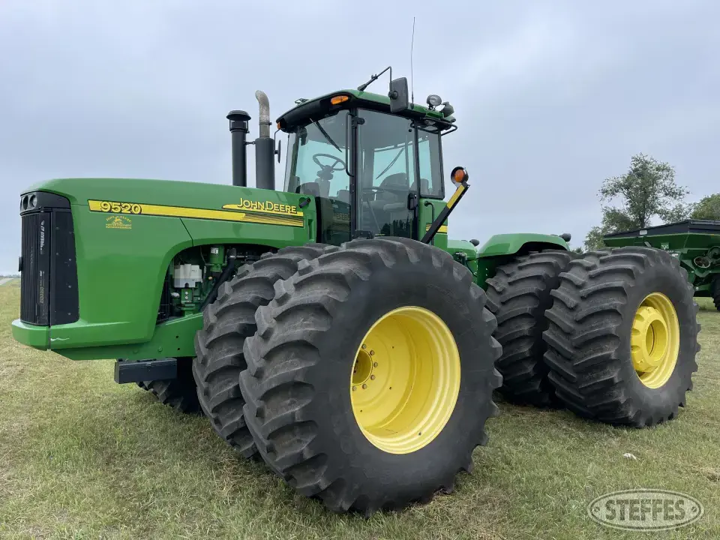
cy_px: 270
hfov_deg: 67.3
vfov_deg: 53.1
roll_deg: -0.8
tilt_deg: +2.0
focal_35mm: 26
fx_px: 541
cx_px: 360
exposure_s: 1/962
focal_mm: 5.1
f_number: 1.6
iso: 32
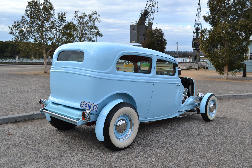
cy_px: 83
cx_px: 127
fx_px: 259
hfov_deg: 51.9
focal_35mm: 37
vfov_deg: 35.9
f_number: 5
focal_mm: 24
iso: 400
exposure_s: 1/800
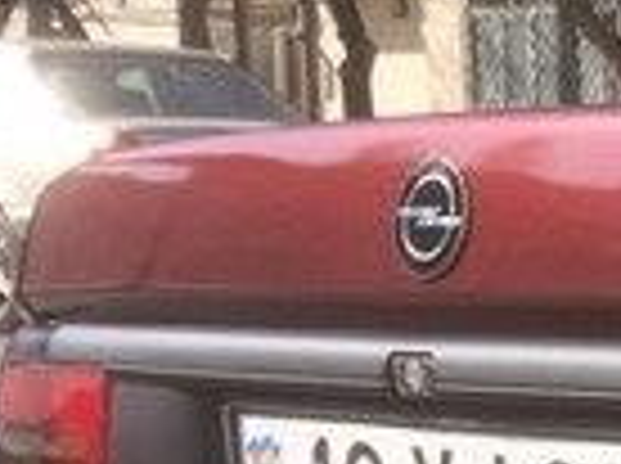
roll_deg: +0.4
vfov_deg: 10.5
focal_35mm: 139
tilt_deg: -9.5
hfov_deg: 12.0
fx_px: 2489
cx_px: 1390
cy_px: 484
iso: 32
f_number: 2.2
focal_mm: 4.15
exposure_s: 1/1520
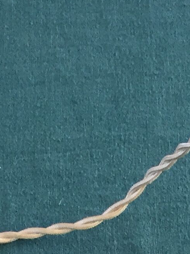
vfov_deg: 11.3
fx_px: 1068
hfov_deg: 10.1
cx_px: 133
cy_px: 602
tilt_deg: -68.9
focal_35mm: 146
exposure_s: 1/33
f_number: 2.2
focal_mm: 4.15
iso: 100
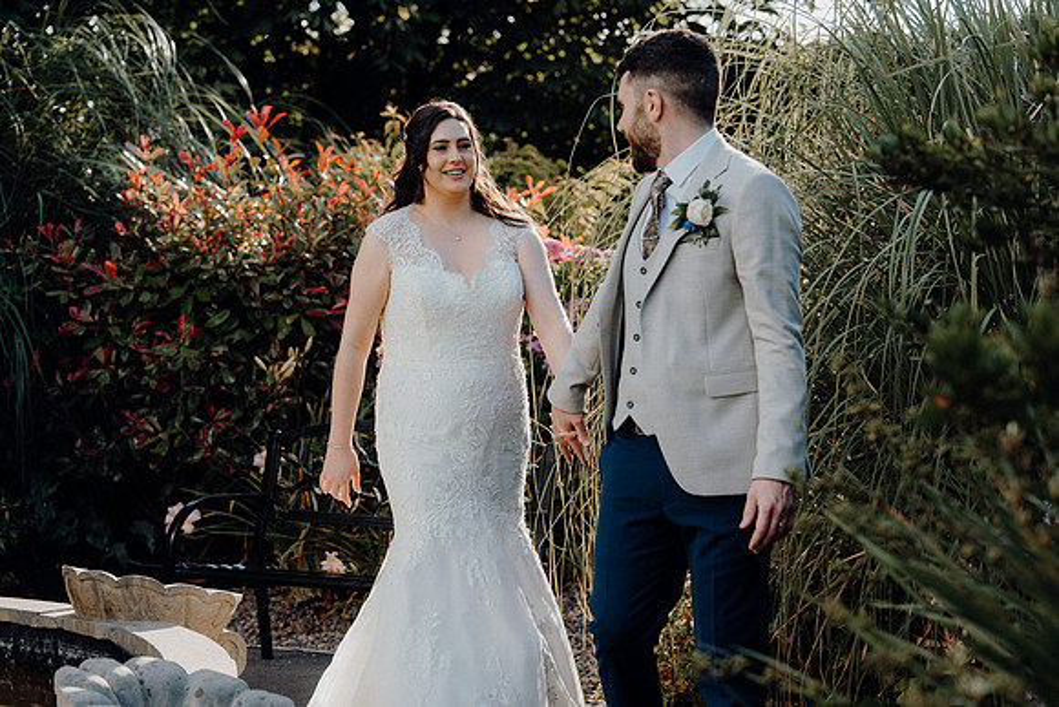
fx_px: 2060
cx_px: 530
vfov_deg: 19.5
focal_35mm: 70
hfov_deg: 28.8
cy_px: 354
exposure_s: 1/320
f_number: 3.5
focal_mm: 70
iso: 125
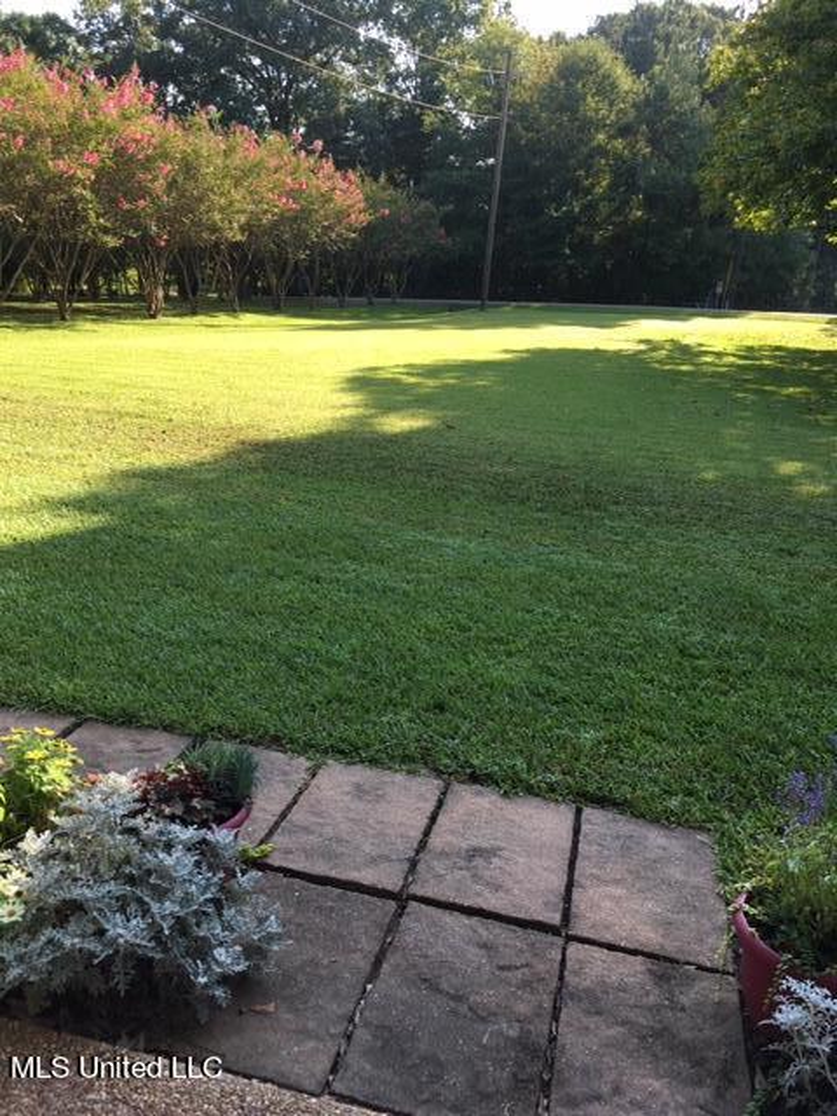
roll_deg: -4.1
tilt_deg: -18.1
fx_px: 935
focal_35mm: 29
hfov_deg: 48.2
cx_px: 418
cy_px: 558
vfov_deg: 61.7
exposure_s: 1/270
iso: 25
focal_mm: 4.15
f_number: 2.2
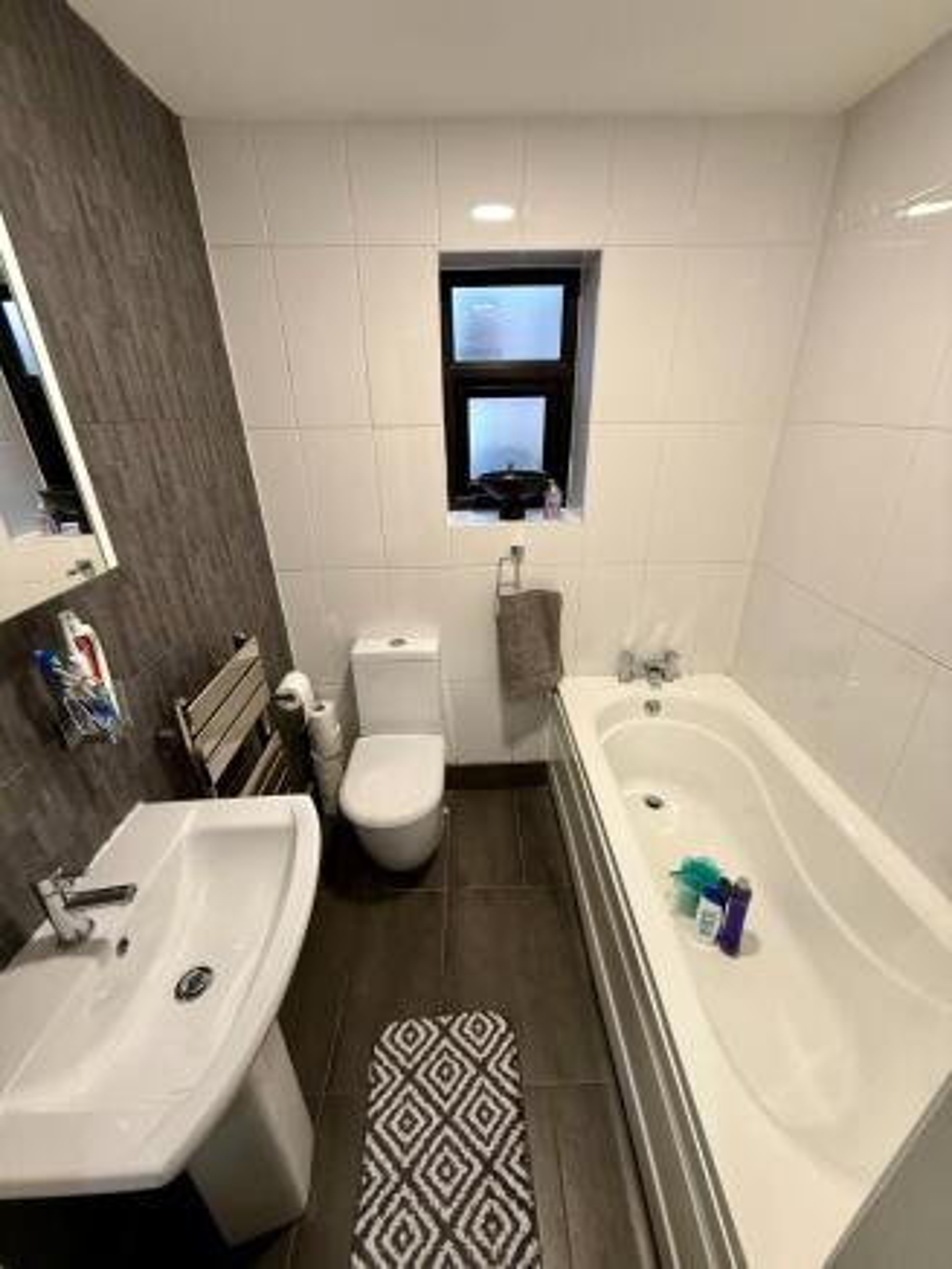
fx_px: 513
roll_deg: +0.0
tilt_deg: -22.6
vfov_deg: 102.0
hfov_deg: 85.7
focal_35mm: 14
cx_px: 476
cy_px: 634
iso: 250
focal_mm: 2.22
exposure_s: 1/100
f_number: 2.2
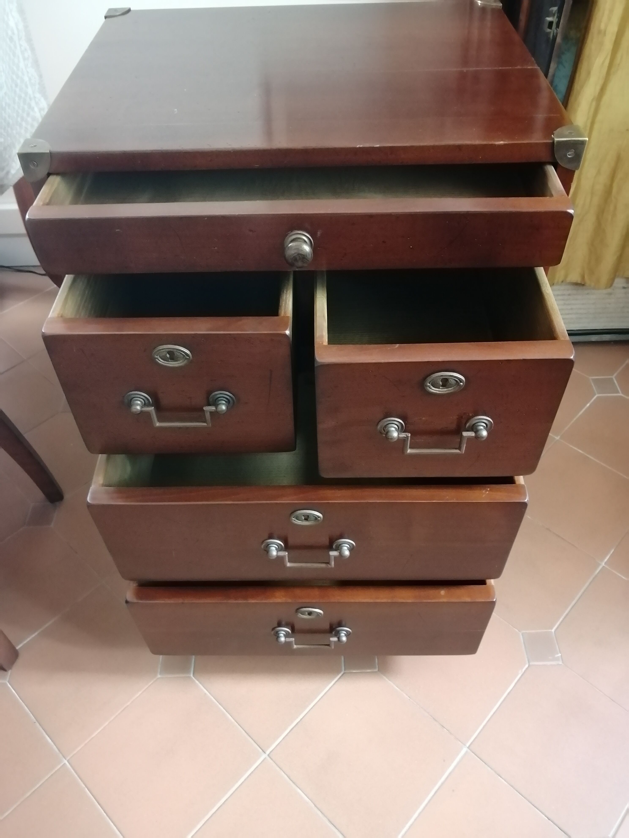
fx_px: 630
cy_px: 419
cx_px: 314
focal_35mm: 26
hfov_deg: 53.1
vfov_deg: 67.3
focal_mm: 3.62
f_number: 1.8
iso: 640
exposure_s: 1/33.3
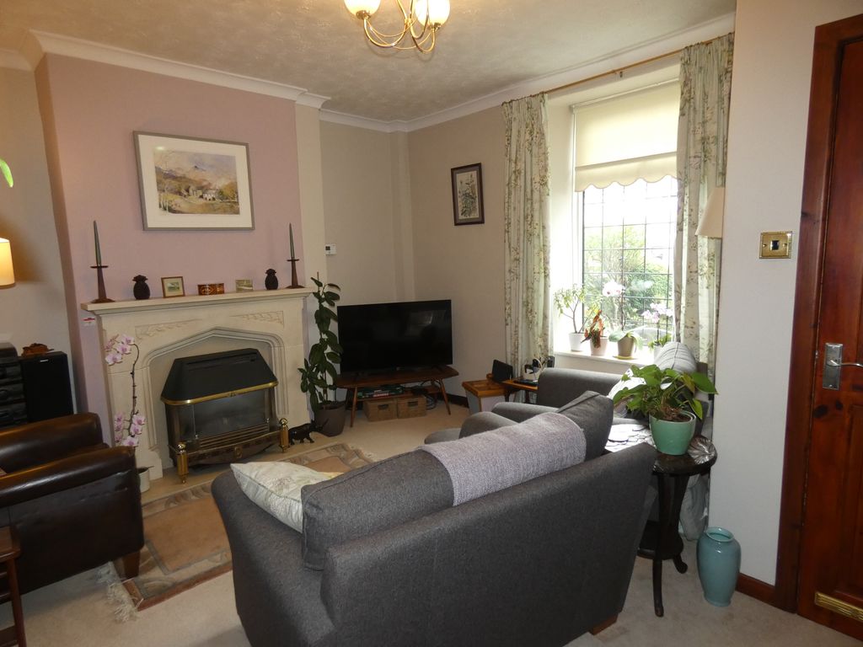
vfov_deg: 66.0
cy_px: 324
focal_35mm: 20
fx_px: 499
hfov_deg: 81.7
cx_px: 432
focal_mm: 3.6
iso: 250
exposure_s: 1/60
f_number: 2.8
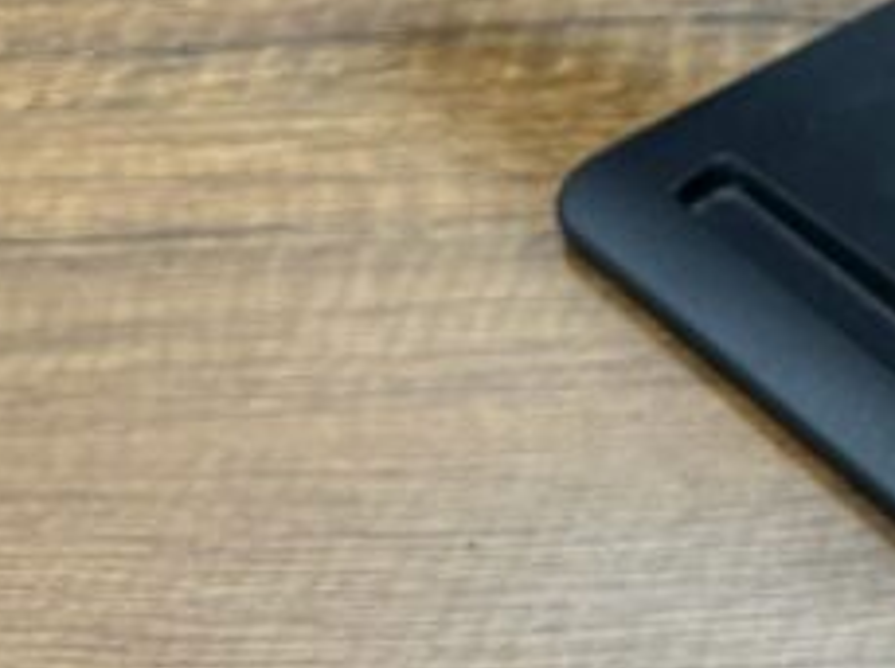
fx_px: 3253
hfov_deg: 14.6
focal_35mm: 126
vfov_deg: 11.0
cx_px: 1344
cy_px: -508
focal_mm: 6.76
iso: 200
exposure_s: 1/50
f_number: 1.78
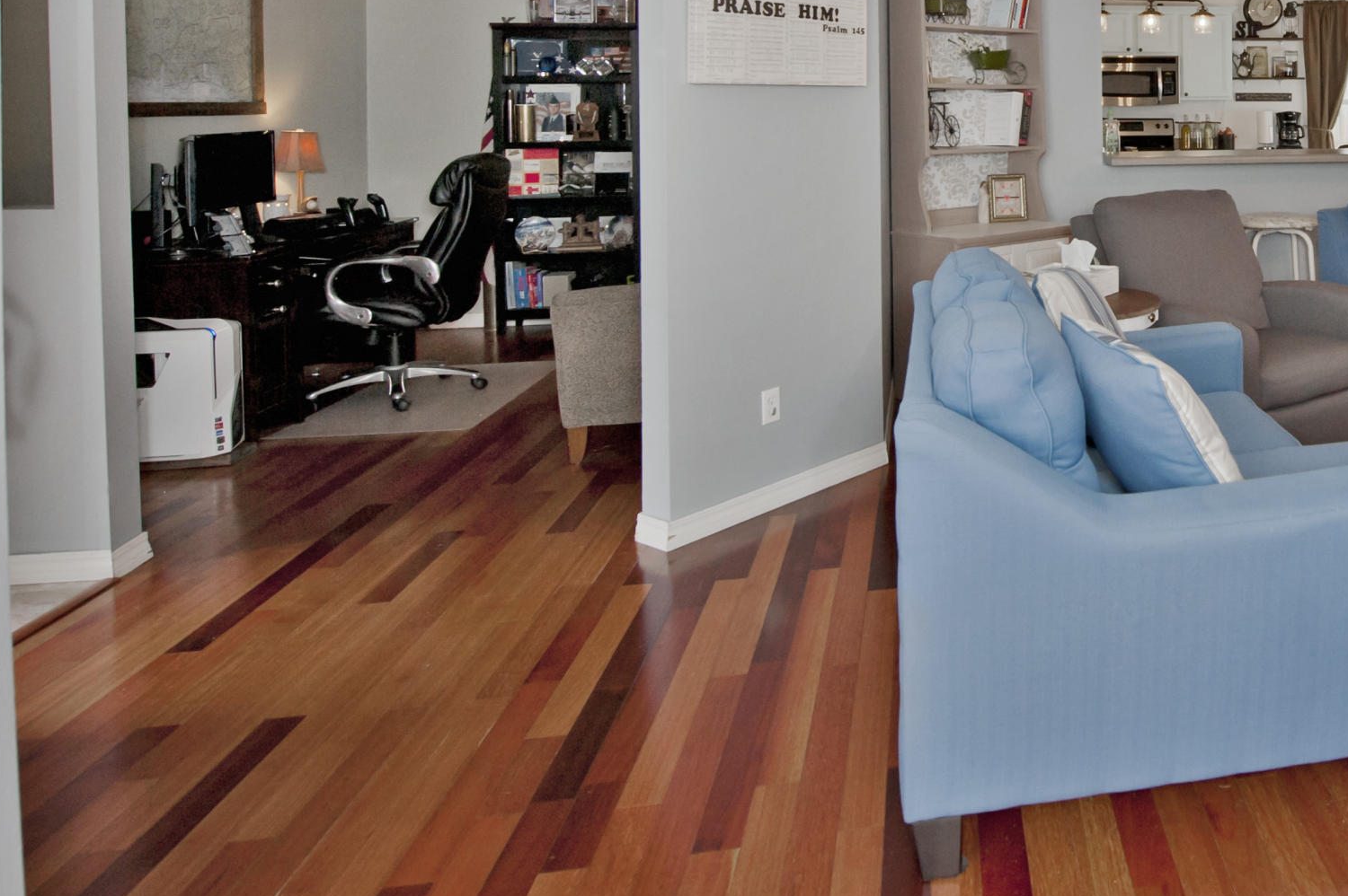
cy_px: 87
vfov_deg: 42.5
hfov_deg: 57.6
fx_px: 1048
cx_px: 1176
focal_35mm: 28
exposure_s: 1/160
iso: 500
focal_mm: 14
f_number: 5.6
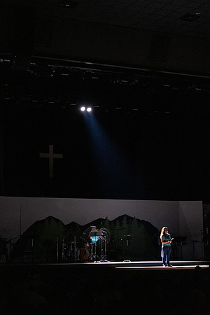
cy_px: 158
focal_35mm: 75
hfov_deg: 18.2
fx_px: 656
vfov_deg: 27.0
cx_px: 105
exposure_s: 1/50
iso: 6400
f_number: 2.8
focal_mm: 50
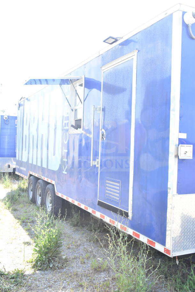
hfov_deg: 35.5
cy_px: 146
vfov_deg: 51.3
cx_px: 98
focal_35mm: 38
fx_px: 304
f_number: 9
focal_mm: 25
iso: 1600
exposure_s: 1/320
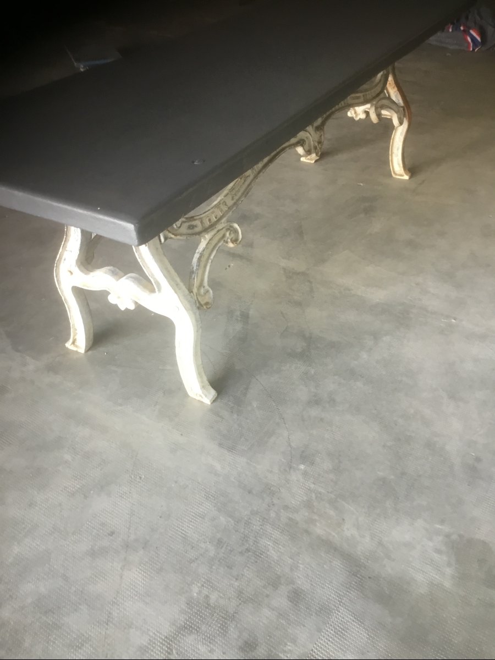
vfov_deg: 58.4
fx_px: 591
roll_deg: +0.5
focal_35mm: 31
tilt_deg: -38.1
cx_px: 248
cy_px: 330
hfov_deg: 45.4
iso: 80
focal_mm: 3.3
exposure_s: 1/33
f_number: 2.4
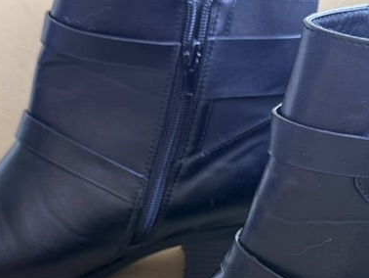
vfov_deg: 22.1
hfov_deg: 29.2
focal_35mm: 65
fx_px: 693
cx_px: 291
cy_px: 250
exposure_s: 1/82
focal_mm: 6.76
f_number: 1.78
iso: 200
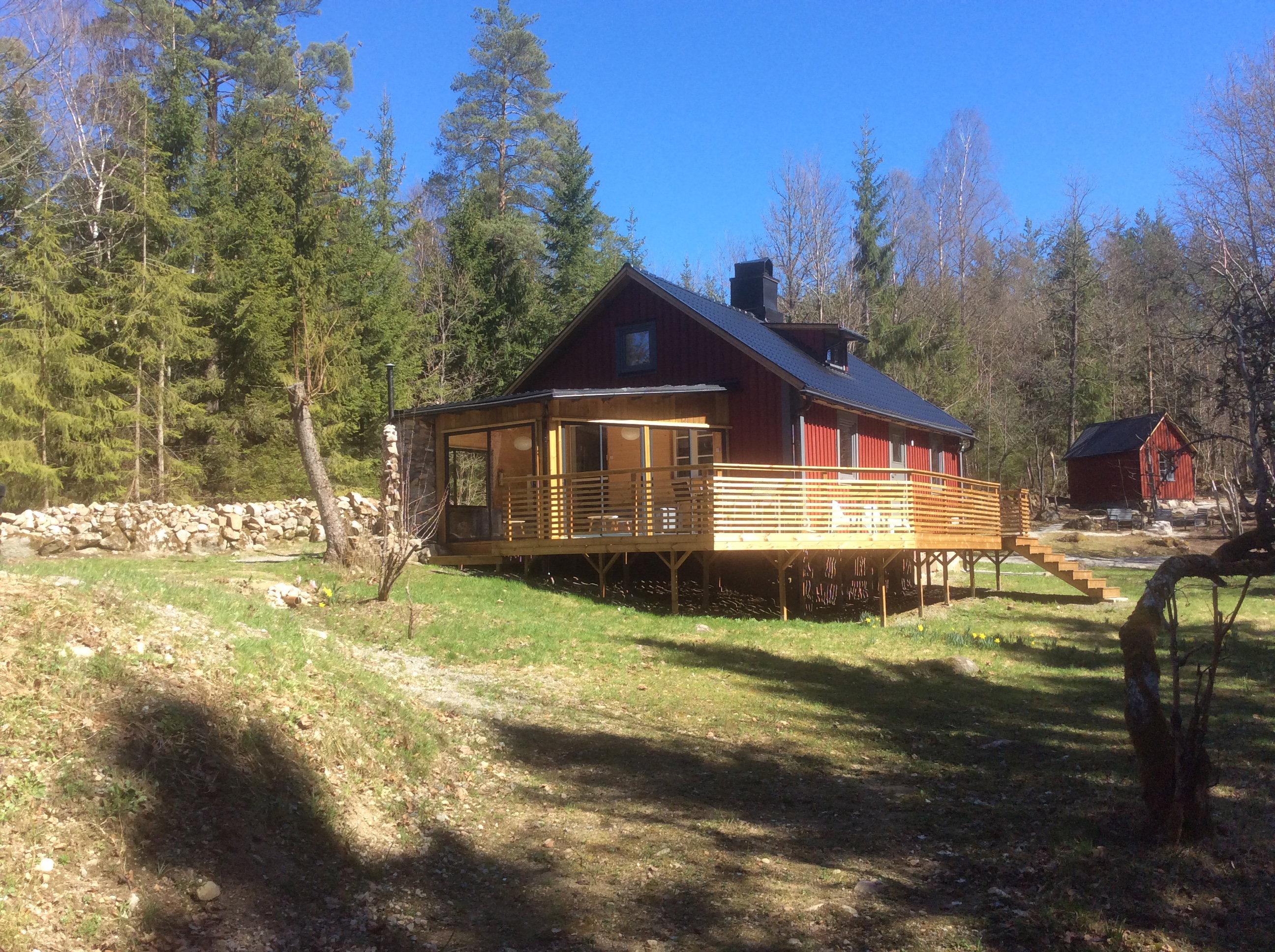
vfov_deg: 44.1
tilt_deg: +5.1
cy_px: 476
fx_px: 1177
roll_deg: +1.2
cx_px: 638
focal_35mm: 32
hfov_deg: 56.9
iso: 32
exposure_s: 1/555
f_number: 2.4
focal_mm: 3.3
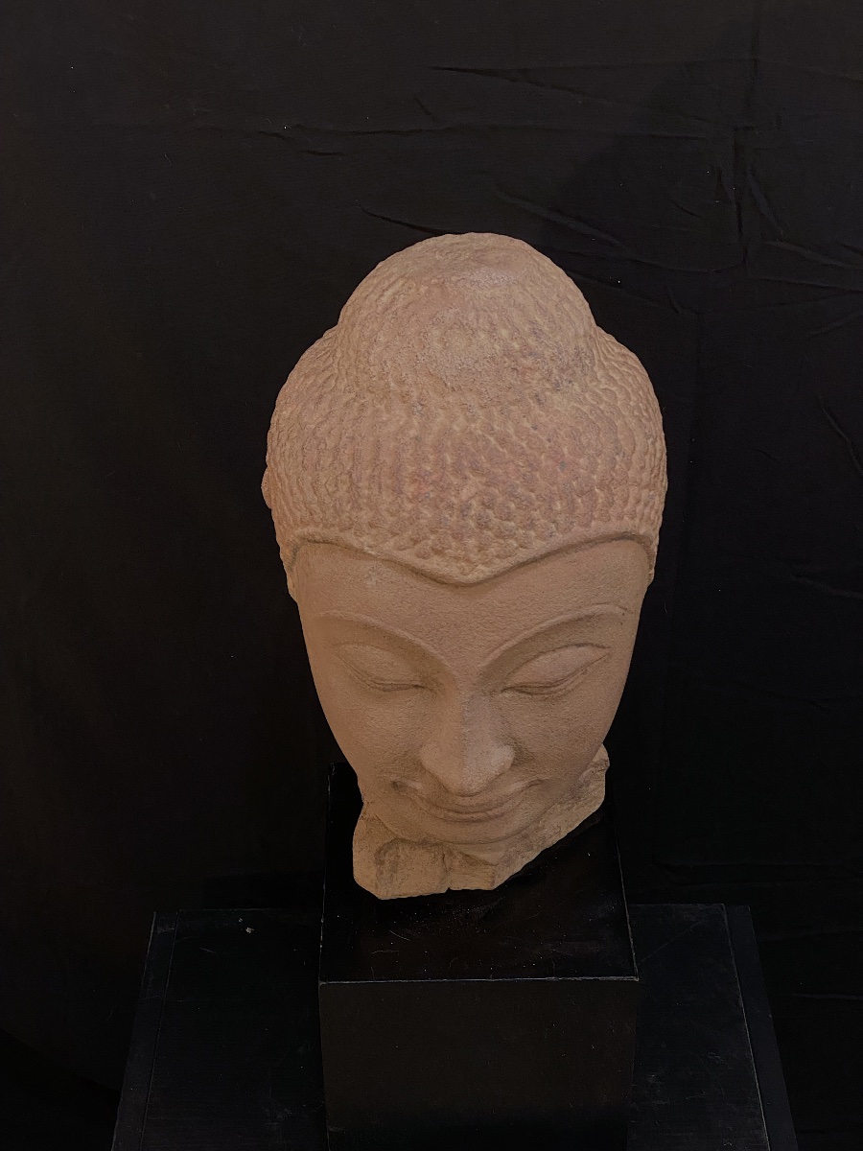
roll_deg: +0.3
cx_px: 432
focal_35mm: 52
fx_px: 1729
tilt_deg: -35.3
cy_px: 576
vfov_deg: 36.8
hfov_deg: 28.0
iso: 250
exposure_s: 1/50
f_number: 2
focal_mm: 6
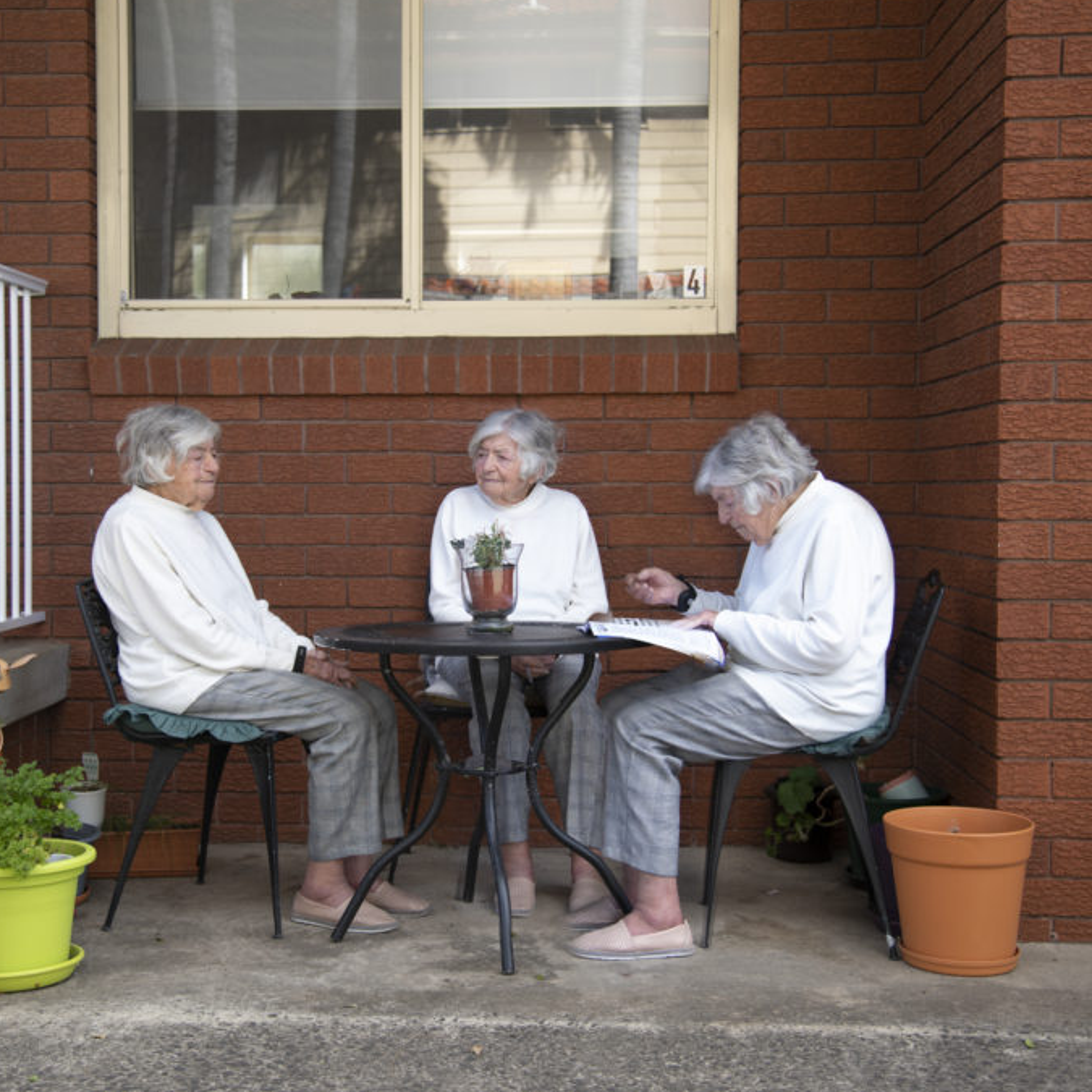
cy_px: 543
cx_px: 459
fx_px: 1749
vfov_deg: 34.7
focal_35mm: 49
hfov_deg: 34.6
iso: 31
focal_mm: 38
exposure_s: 1/40
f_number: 4
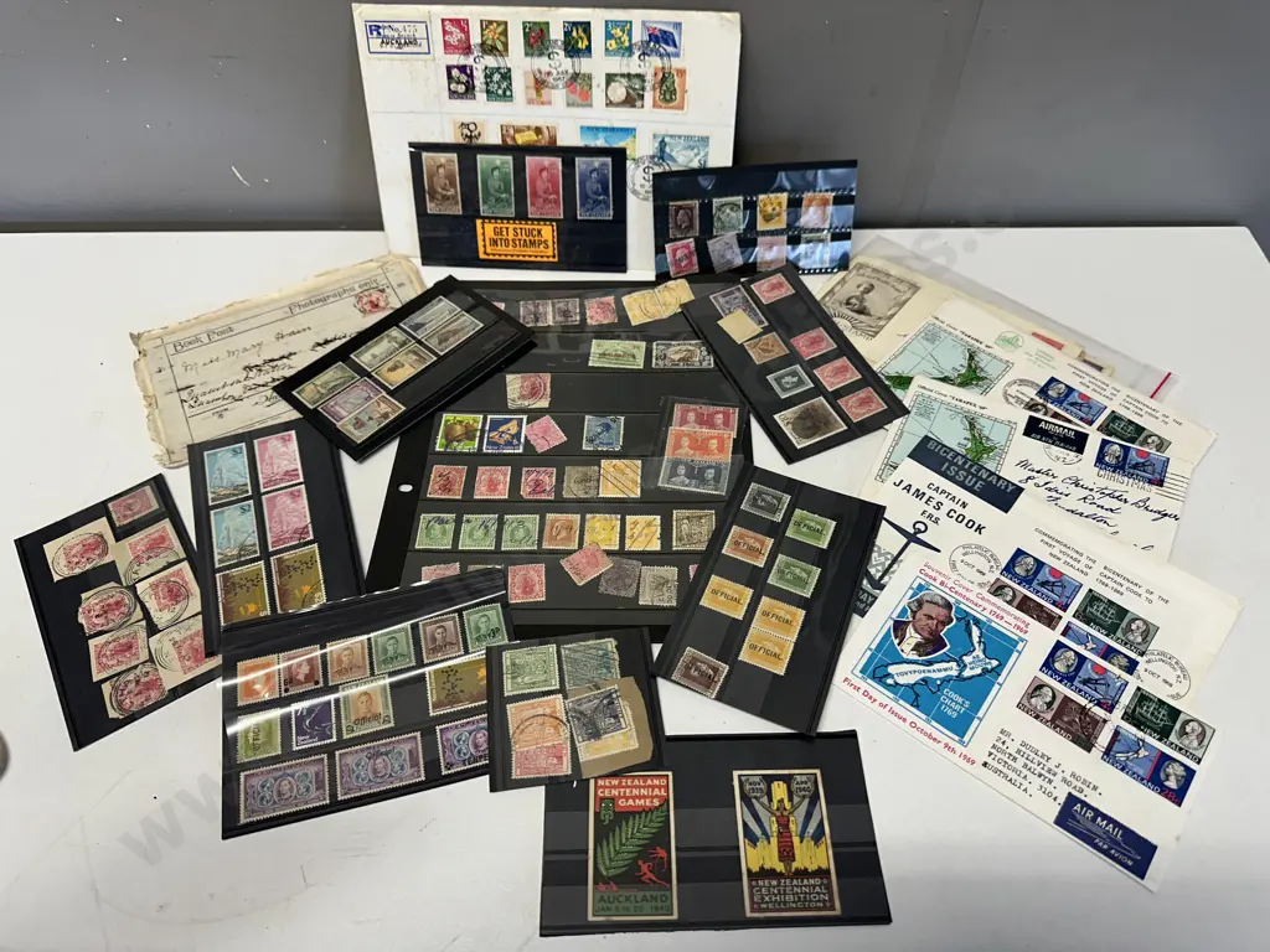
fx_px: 881
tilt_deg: -51.6
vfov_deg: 56.8
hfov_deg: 71.6
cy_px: 476
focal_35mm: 24
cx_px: 635
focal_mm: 6.86
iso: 100
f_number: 1.78
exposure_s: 1/100
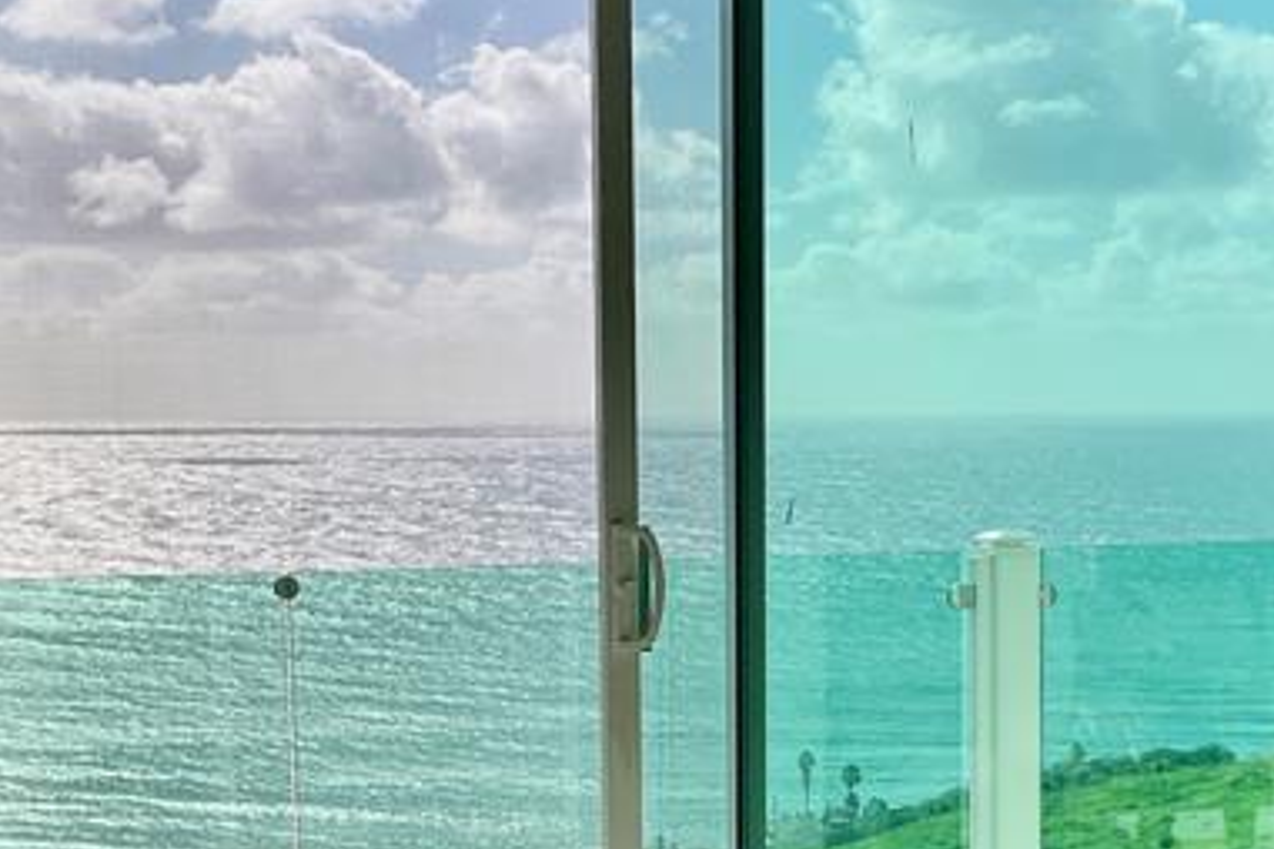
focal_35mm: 81
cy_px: 822
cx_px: 742
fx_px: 2866
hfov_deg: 25.0
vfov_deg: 16.5
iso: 25
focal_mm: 3
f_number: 1.8
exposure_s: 1/4405
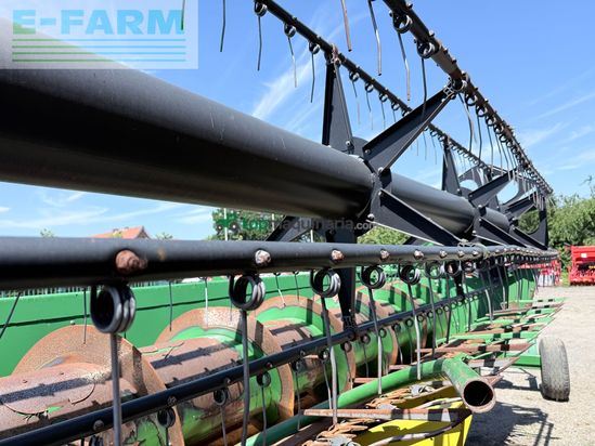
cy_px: 223
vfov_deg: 56.8
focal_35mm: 24
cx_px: 298
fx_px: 413
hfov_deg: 71.6
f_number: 1.78
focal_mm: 6.76
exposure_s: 1/2232
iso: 80
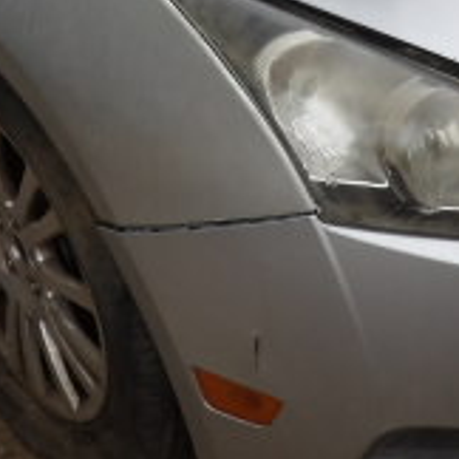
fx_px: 1260
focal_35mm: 84
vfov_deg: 19.5
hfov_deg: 20.6
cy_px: -79
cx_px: 272
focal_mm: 4.3
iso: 100
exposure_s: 1/321
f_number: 3.2
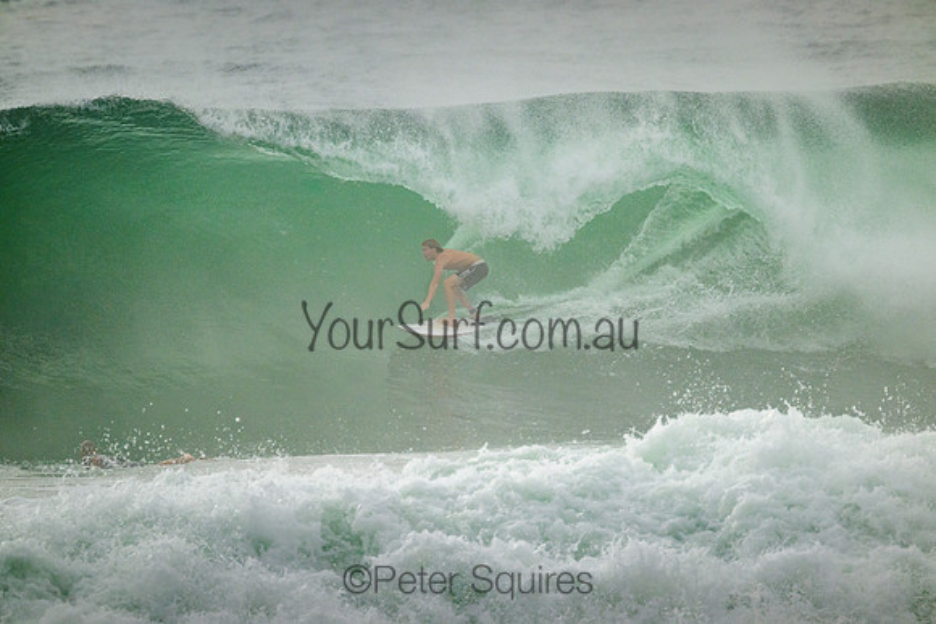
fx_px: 20804
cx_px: 468
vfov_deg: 1.7
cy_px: 312
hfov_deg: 2.6
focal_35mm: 800
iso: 1600
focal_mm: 800
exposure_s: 1/2500
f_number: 11
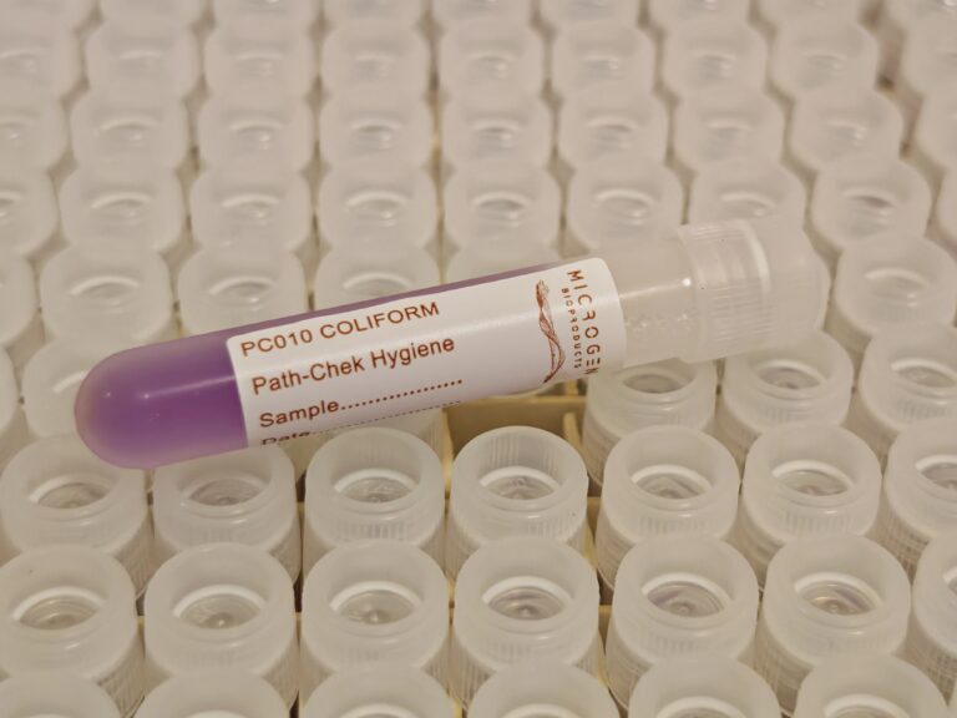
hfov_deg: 28.6
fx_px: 1880
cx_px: 478
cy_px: 359
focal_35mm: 68
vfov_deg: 21.6
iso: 400
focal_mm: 6.83
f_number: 1.4
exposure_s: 1/50
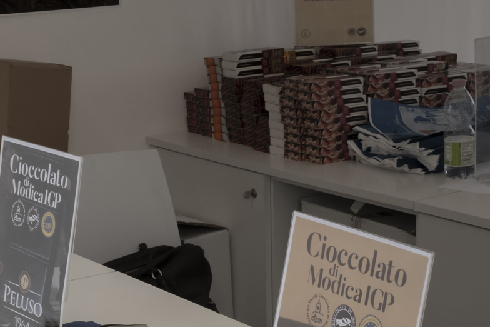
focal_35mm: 88
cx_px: 214
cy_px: 291
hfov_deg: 23.1
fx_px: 1198
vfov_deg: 15.4
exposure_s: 1/125
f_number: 20
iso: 800
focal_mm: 30.8
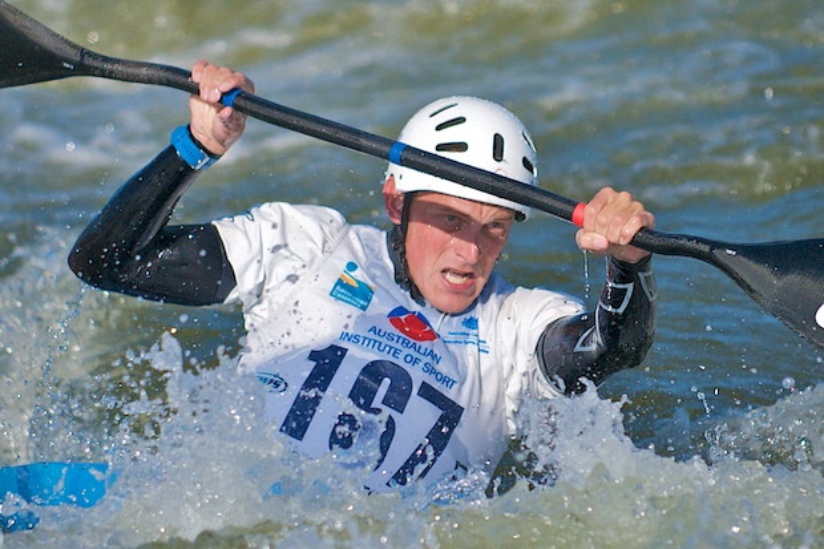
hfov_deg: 6.9
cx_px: 412
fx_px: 6864
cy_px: 274
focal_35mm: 300
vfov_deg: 4.6
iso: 500
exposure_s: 1/8000
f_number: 2.8
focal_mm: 200
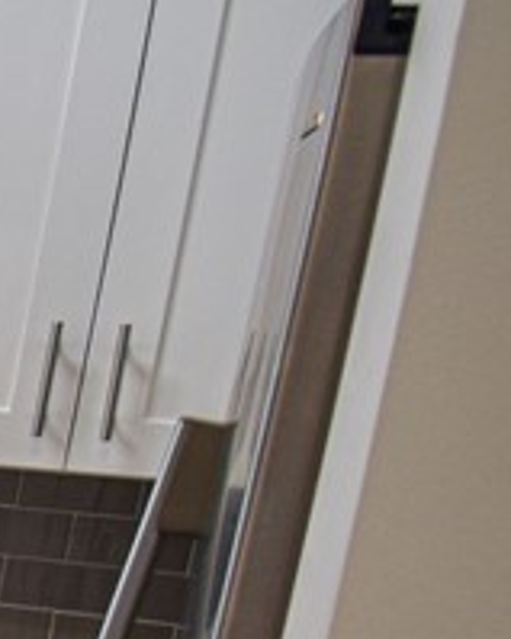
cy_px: 649
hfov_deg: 10.2
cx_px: -1183
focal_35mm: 85
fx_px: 1600
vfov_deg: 21.7
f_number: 4.8
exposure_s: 1/20
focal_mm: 11
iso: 160
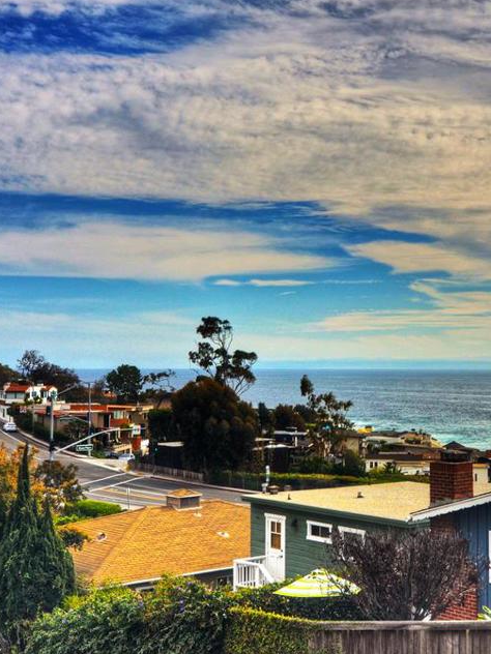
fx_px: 1059
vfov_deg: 34.3
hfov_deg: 25.5
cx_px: 408
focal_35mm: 56
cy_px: 345
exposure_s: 1/1000
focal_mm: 24
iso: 200
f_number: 8
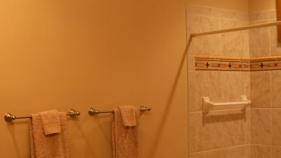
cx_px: 114
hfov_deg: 32.7
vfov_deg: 18.6
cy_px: 132
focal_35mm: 64
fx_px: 477
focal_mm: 6.3
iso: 79
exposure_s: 1/5.8
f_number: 2.9
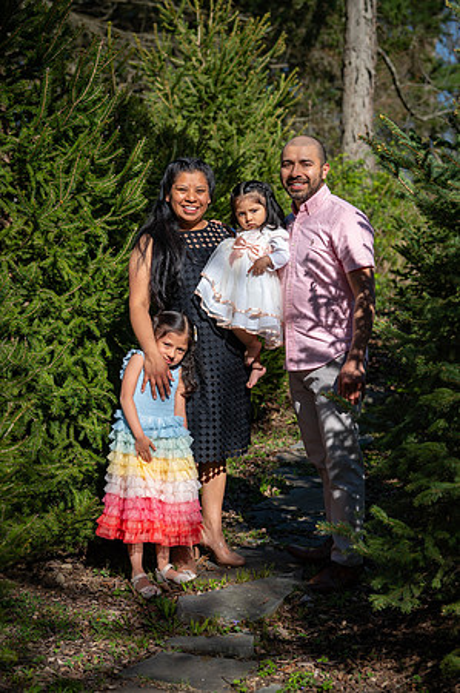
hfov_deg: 18.1
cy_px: 346
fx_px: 1441
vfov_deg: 27.0
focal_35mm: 75
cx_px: 230
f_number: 4.5
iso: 400
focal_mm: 75
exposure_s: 1/3200
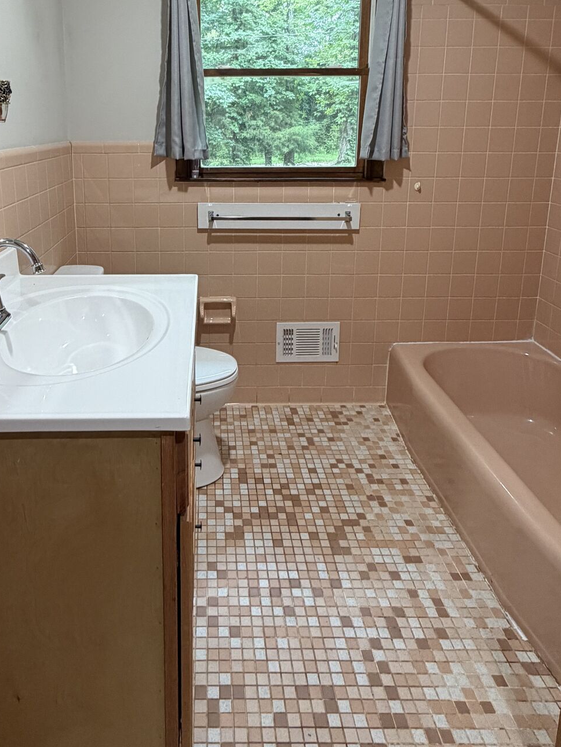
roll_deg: -0.2
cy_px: 228
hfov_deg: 54.2
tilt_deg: -10.5
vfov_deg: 66.8
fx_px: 540
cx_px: 206
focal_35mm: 25
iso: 250
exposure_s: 1/60
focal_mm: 2.22
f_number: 2.2
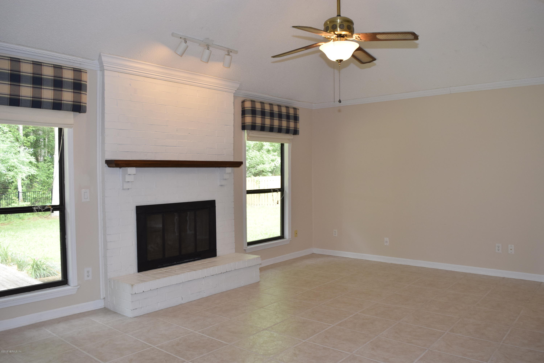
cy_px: 182
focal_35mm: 27
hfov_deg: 67.4
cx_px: 272
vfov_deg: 47.9
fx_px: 408
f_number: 5
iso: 800
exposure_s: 1/100
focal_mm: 18
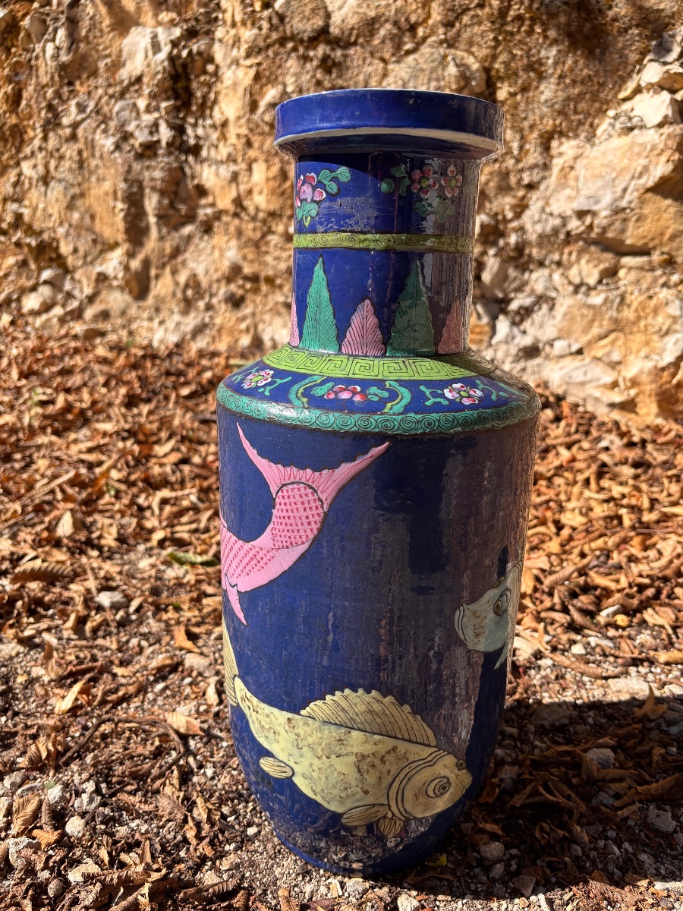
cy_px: 456
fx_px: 684
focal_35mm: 26
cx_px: 342
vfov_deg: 67.3
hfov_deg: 53.1
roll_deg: +0.3
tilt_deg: -15.4
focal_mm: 5.96
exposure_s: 1/2062
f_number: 1.6
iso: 50
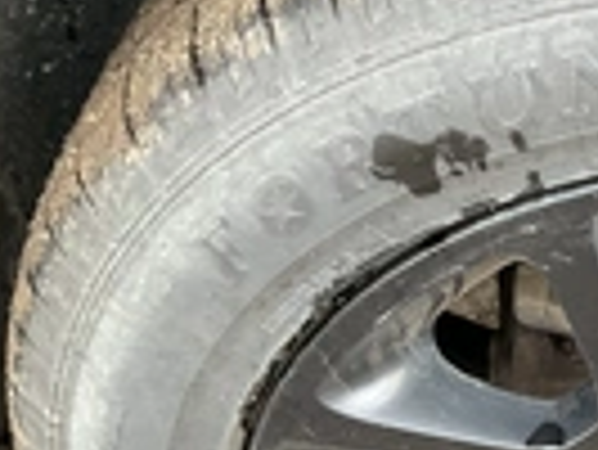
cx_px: 868
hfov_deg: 19.8
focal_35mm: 87
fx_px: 1504
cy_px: 338
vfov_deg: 16.9
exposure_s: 1/95
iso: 64
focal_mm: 3
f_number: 1.8
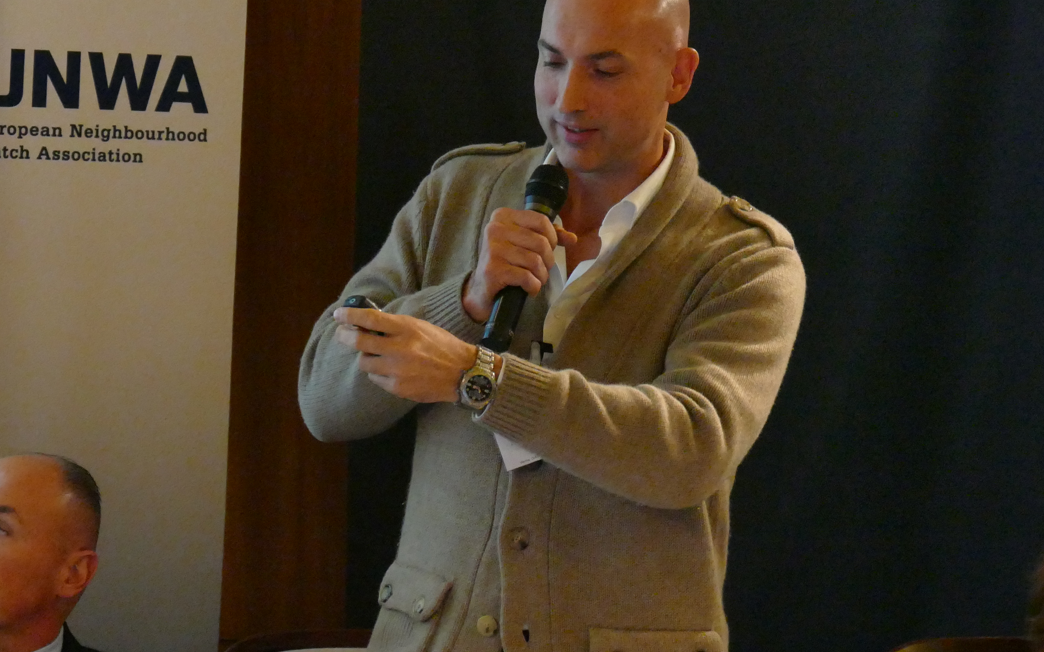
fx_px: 7483
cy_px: 441
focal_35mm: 263
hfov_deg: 8.0
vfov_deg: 5.0
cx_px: 577
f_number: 4
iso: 3200
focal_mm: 61.93
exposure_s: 1/125
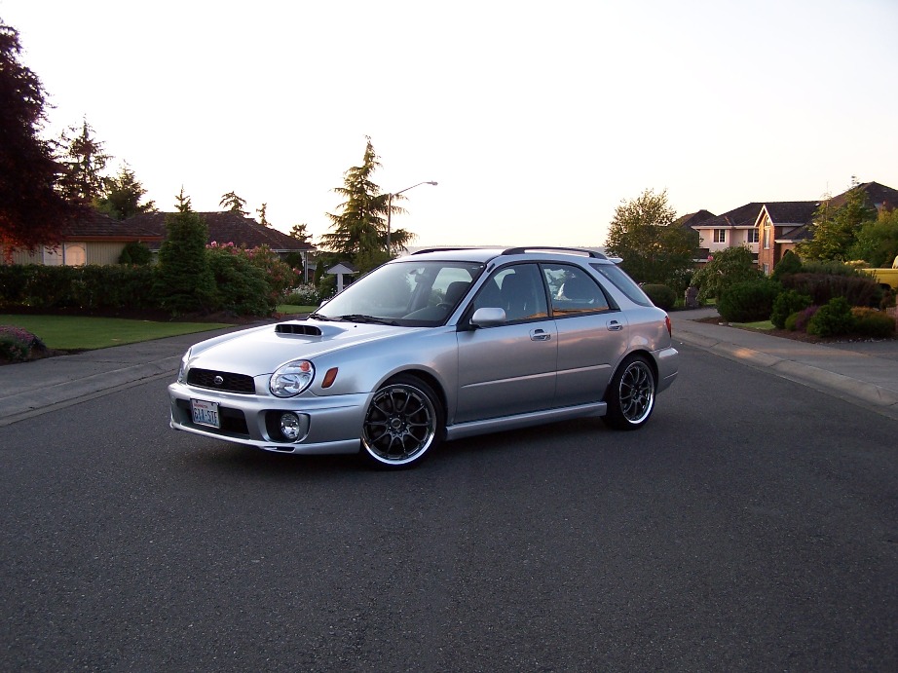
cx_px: 449
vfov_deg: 37.7
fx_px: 986
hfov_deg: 49.0
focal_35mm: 38
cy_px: 336
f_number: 2.8
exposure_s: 1/125
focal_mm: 6.3
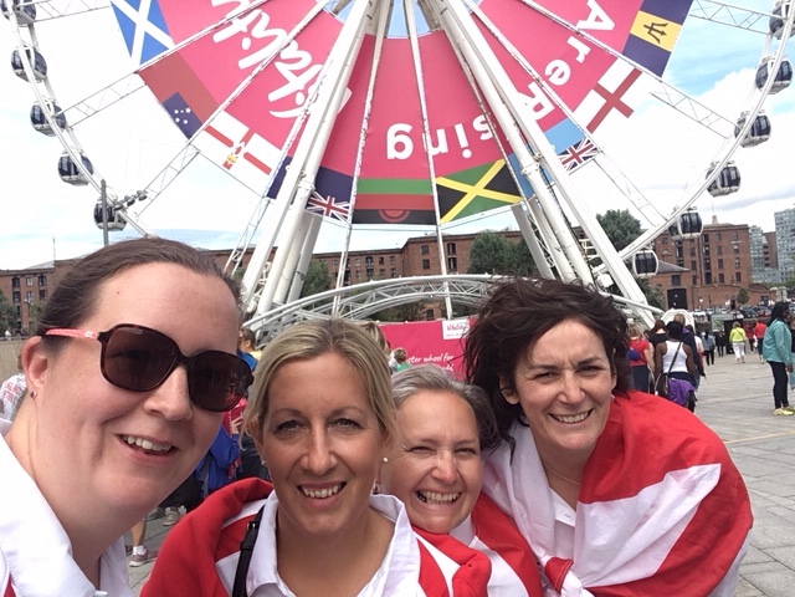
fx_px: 712
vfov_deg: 45.4
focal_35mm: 31
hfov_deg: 58.4
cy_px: 298
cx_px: 398
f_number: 2.4
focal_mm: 2.15
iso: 50
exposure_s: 1/1111
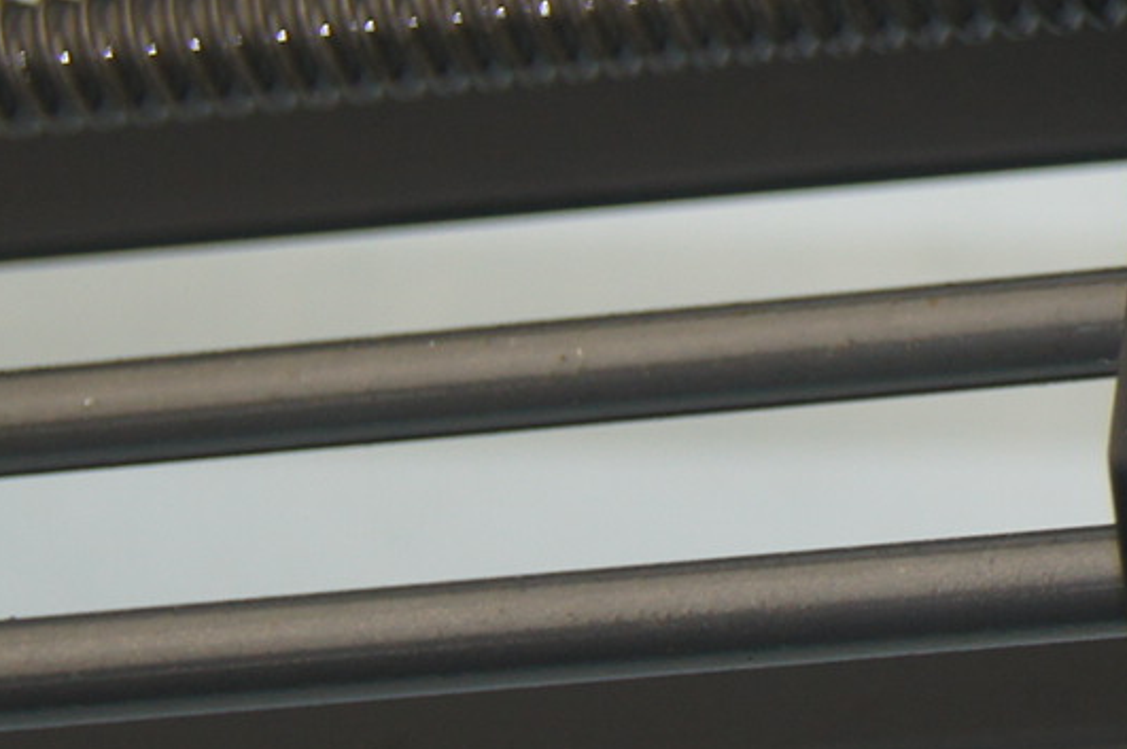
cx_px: 2381
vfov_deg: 6.1
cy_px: 83
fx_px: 7073
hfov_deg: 8.6
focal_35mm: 226
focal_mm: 35
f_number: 5
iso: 200
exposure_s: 1/160
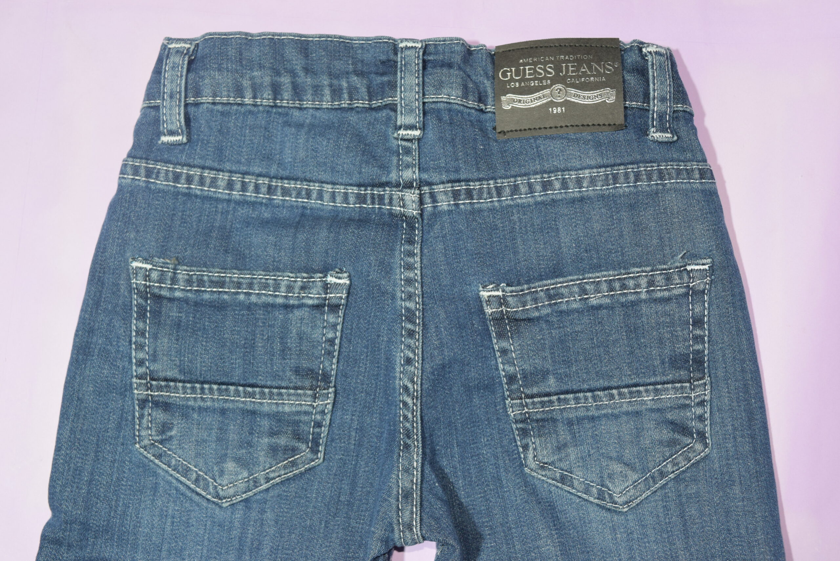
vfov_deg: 29.9
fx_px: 1050
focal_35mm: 45
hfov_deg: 43.6
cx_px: 420
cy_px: 280
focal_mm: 30
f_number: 8
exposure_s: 1/100
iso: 800
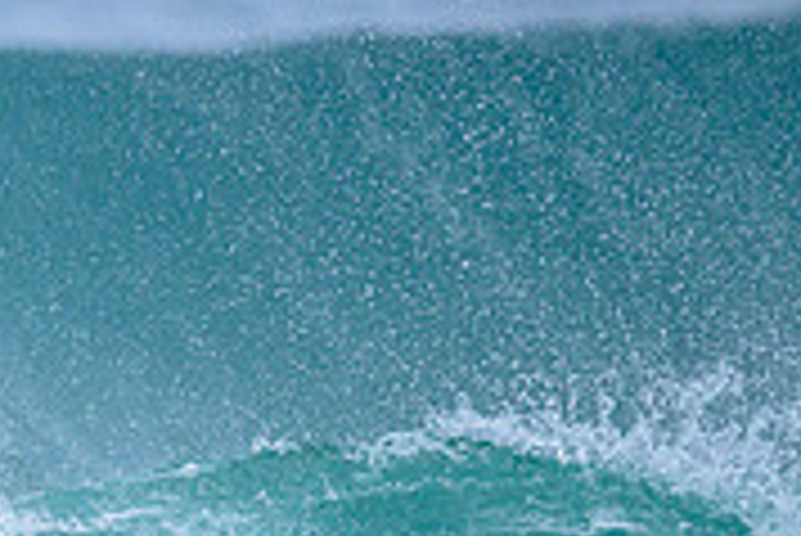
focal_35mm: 2610
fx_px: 58118
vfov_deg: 0.5
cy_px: 781
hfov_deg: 0.8
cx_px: -351
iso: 1600
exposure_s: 1/2000
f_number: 6.3
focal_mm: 800
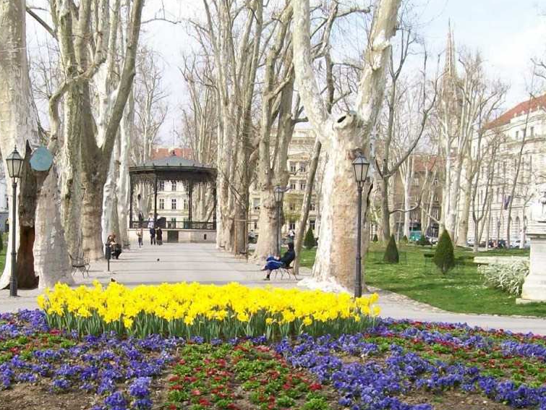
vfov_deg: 23.8
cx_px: 176
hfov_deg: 31.4
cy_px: 299
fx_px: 963
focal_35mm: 61
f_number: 2.7
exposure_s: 1/598
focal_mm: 6
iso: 80
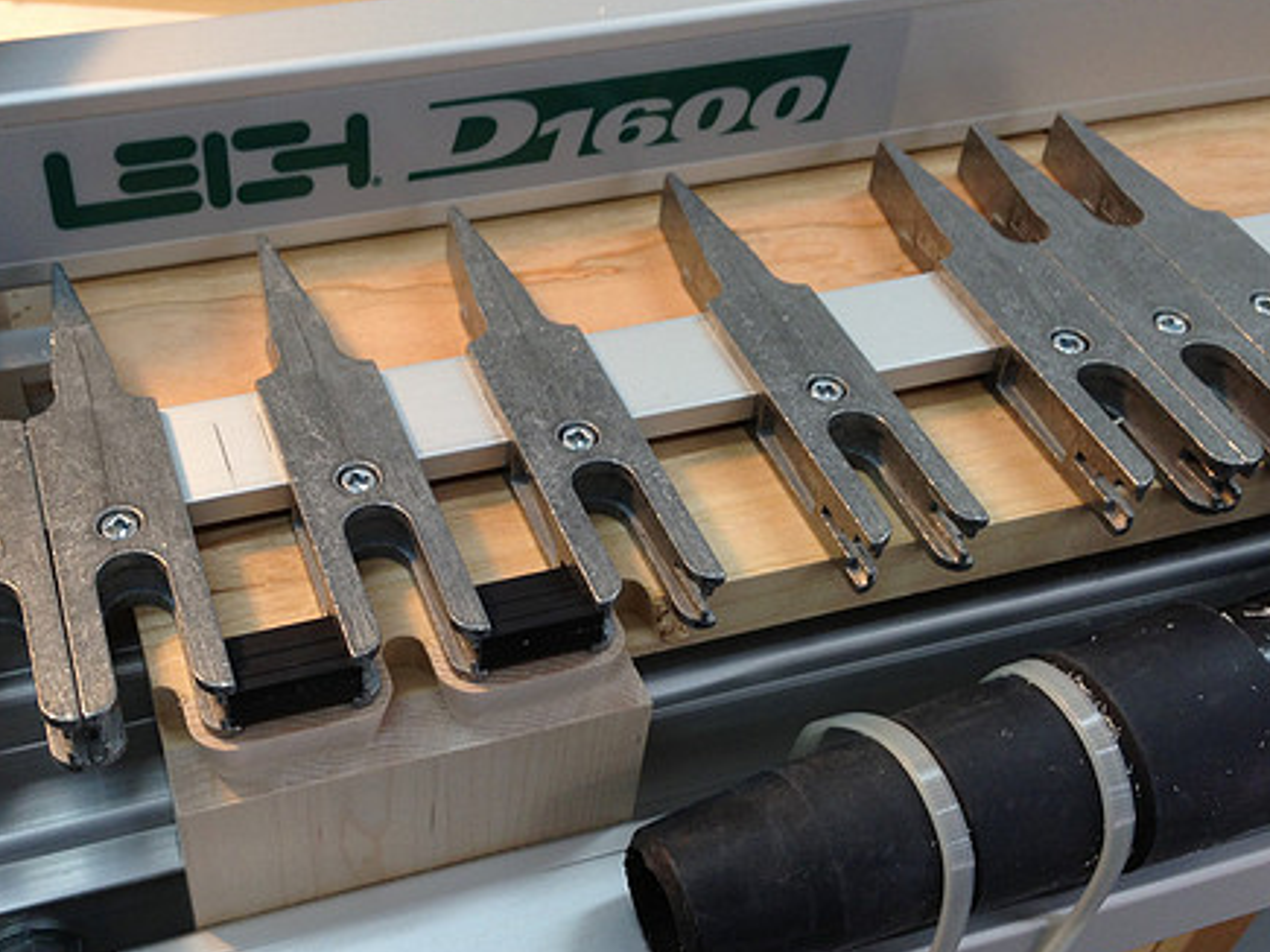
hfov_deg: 42.6
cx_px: 461
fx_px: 1614
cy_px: 568
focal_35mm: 44
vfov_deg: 32.8
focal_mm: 4.13
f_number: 2.4
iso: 64
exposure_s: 1/60
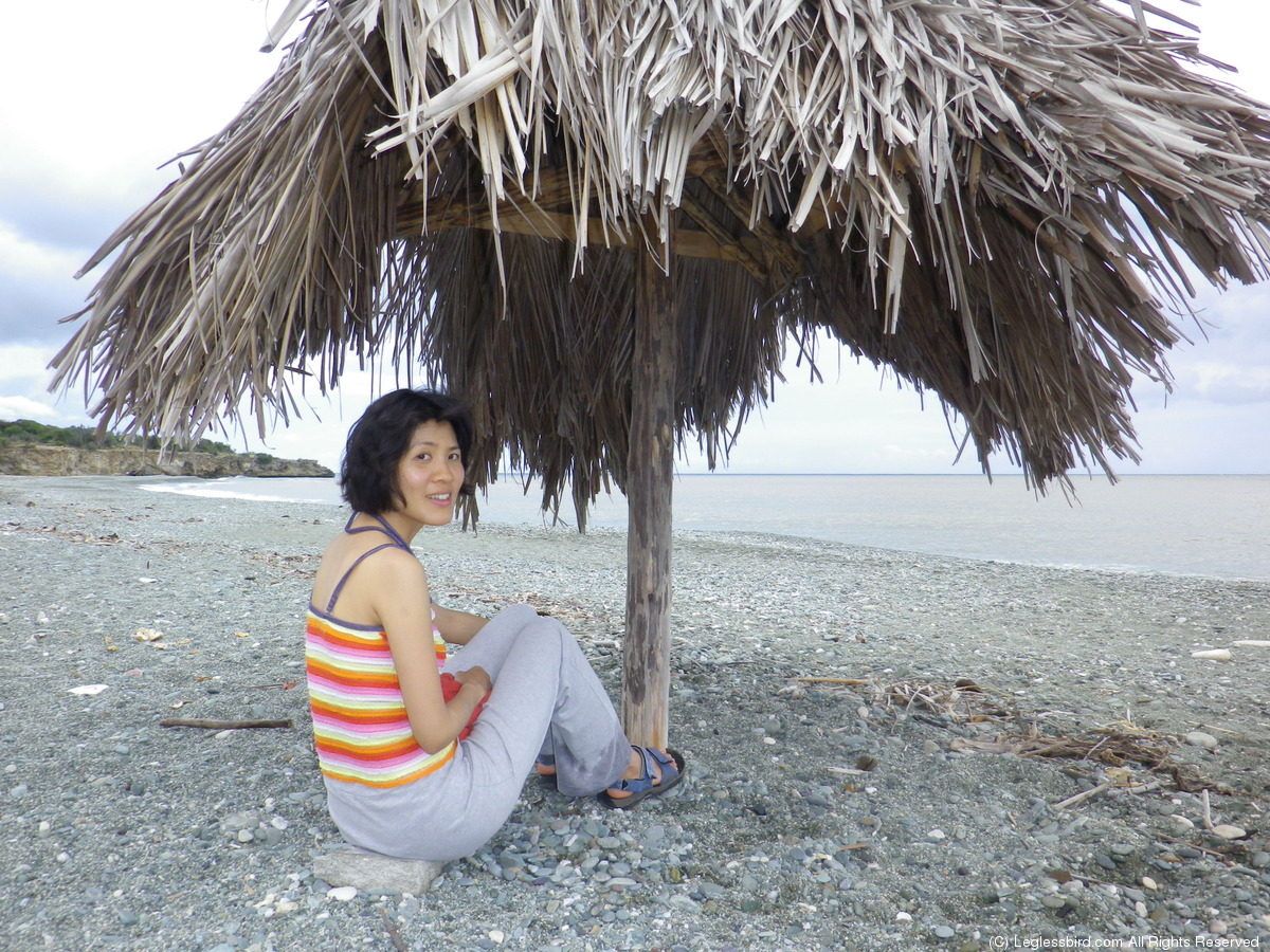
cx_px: 635
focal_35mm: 28
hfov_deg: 63.4
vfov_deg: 49.7
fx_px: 1027
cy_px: 476
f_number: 3.2
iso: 100
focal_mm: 5
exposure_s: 1/640
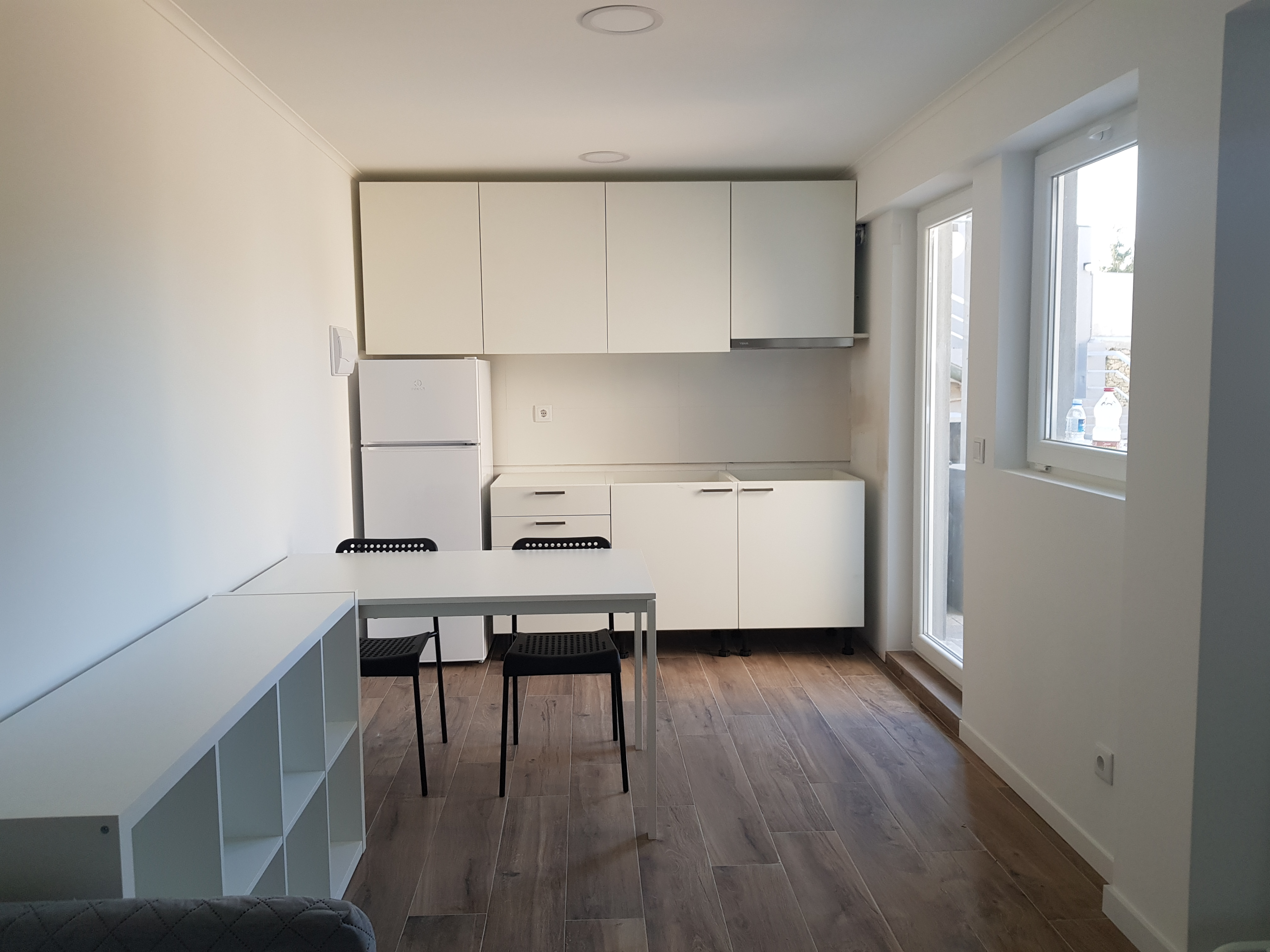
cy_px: 476
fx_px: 954
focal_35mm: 26
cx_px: 635
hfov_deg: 67.3
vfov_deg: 53.1
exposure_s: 1/100
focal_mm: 4.2
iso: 64
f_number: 1.7
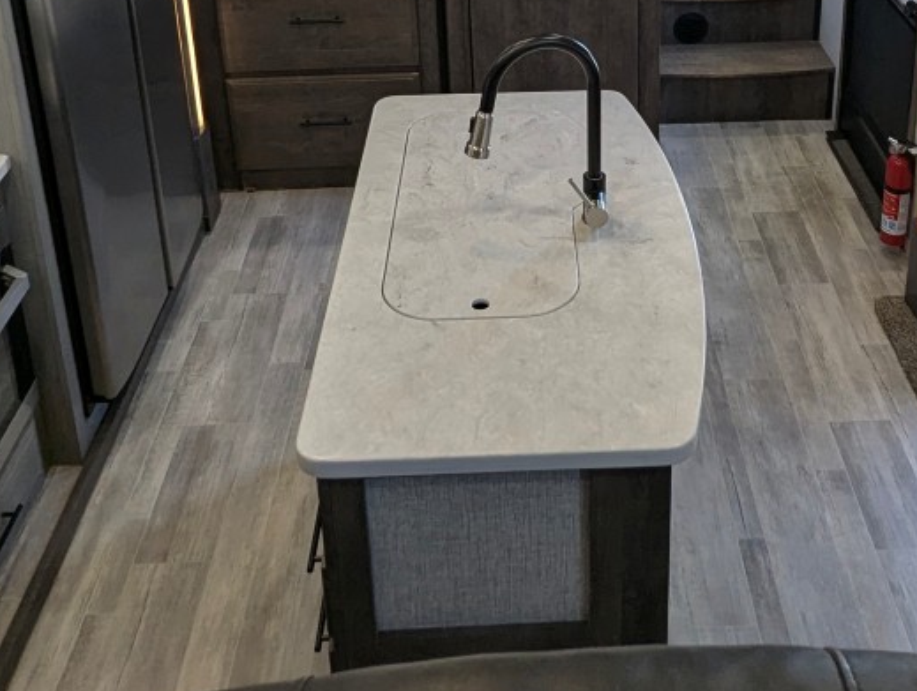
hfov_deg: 43.5
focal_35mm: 43
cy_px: -60
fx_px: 1141
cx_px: 557
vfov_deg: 30.3
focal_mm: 2.35
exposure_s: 1/50
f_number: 2.2
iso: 153
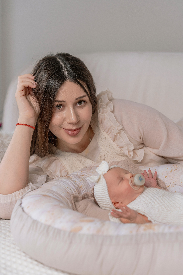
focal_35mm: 57
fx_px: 435
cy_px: 138
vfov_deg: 35.1
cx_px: 92
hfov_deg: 23.8
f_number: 3.5
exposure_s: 1/200
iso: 1000
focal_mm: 57
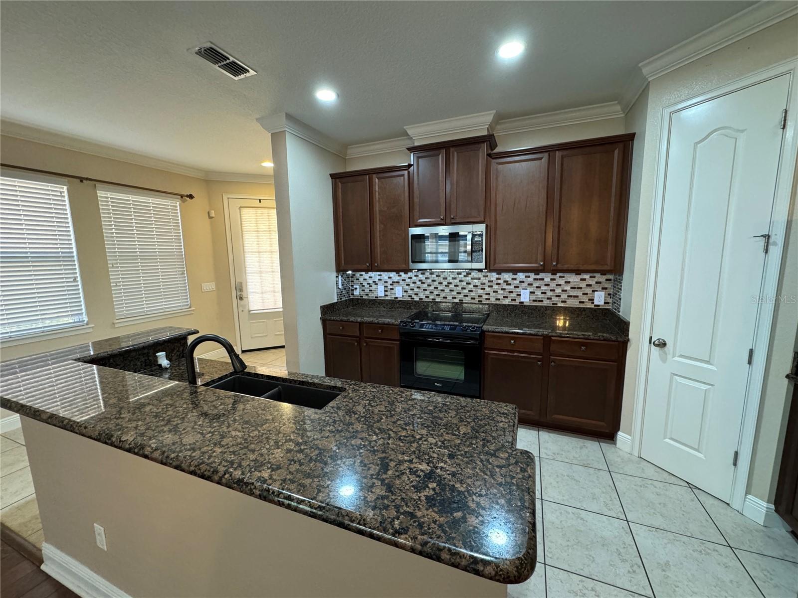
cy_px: 299
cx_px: 399
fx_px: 323
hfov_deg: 102.1
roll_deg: +0.9
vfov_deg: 85.7
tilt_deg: -7.4
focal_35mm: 14
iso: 500
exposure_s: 1/60
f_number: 2.2
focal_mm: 2.22
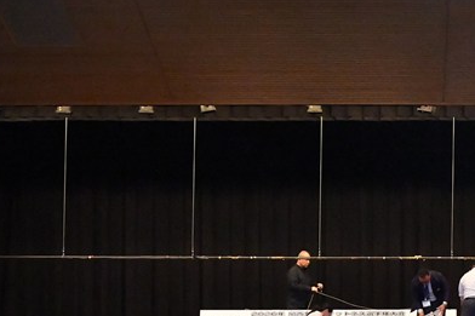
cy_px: 288
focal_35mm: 95
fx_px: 1253
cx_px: 436
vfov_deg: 14.2
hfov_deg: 21.0
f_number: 5.6
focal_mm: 32
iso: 16000
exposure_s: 1/400
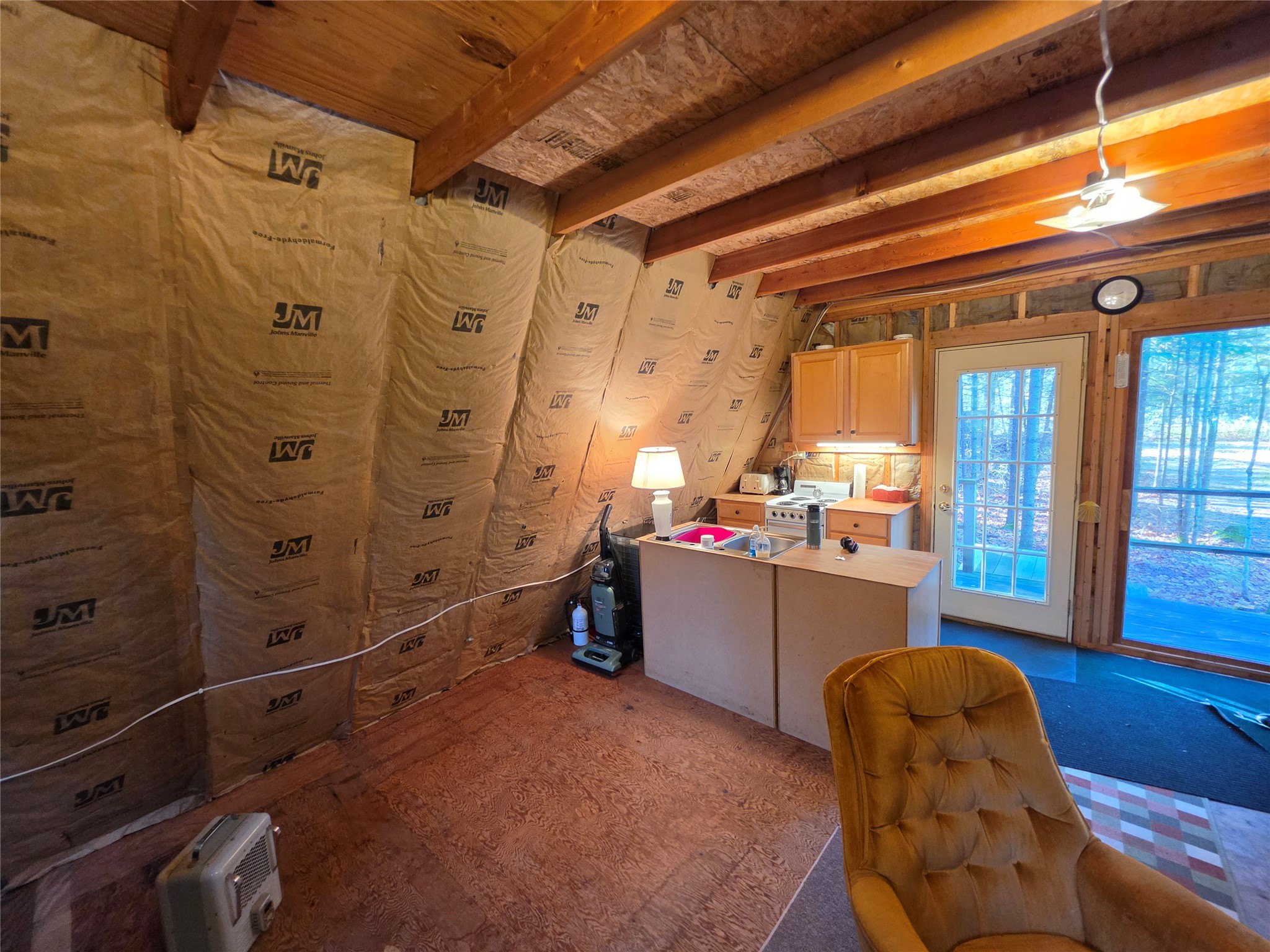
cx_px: 635
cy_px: 476
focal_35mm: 13
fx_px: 477
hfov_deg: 106.2
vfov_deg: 89.9
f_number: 1.9
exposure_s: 1/60
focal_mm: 2.2
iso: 400
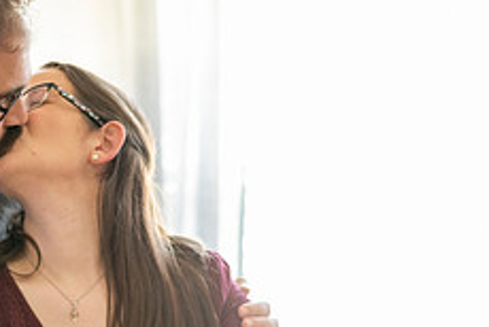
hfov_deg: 16.2
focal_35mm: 126
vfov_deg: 10.8
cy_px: 313
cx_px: 149
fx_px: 1714
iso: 640
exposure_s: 1/320
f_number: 2
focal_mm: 50
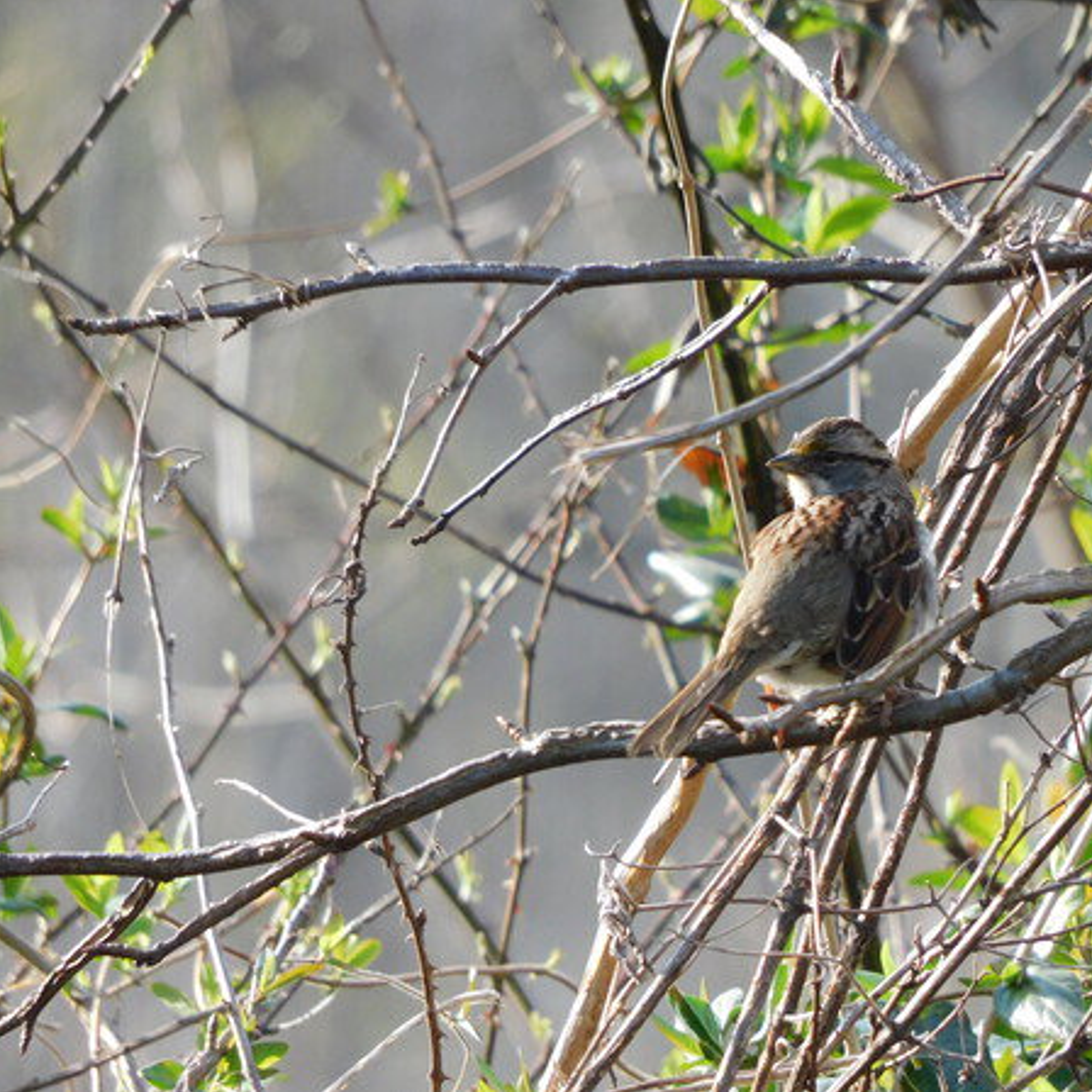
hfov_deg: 1.2
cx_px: 690
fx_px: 50716
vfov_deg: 1.2
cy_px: 546
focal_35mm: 1421
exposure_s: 1/250
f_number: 6
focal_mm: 215
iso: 220
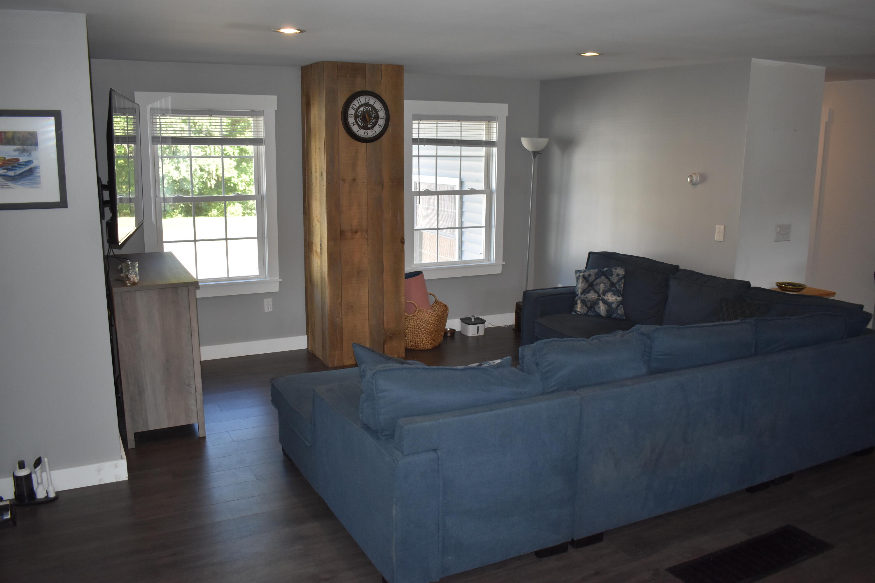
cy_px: 292
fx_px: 729
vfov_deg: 43.6
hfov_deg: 61.9
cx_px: 438
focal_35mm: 30
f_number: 4
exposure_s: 1/200
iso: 800
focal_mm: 20
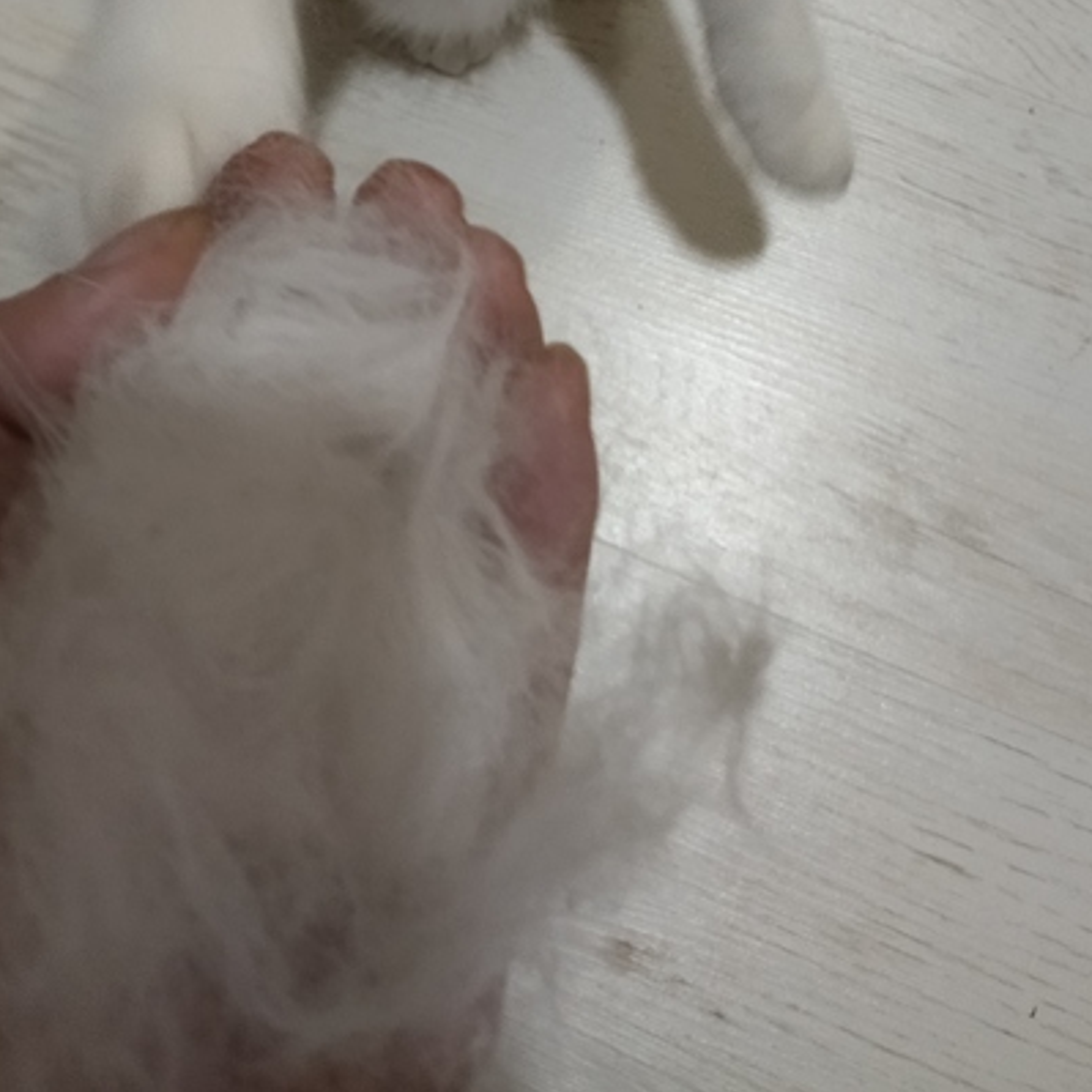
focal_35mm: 55
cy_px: -156
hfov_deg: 31.1
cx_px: 569
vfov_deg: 27.9
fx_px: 1963
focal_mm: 4.74
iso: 419
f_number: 1.79
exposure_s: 1/33
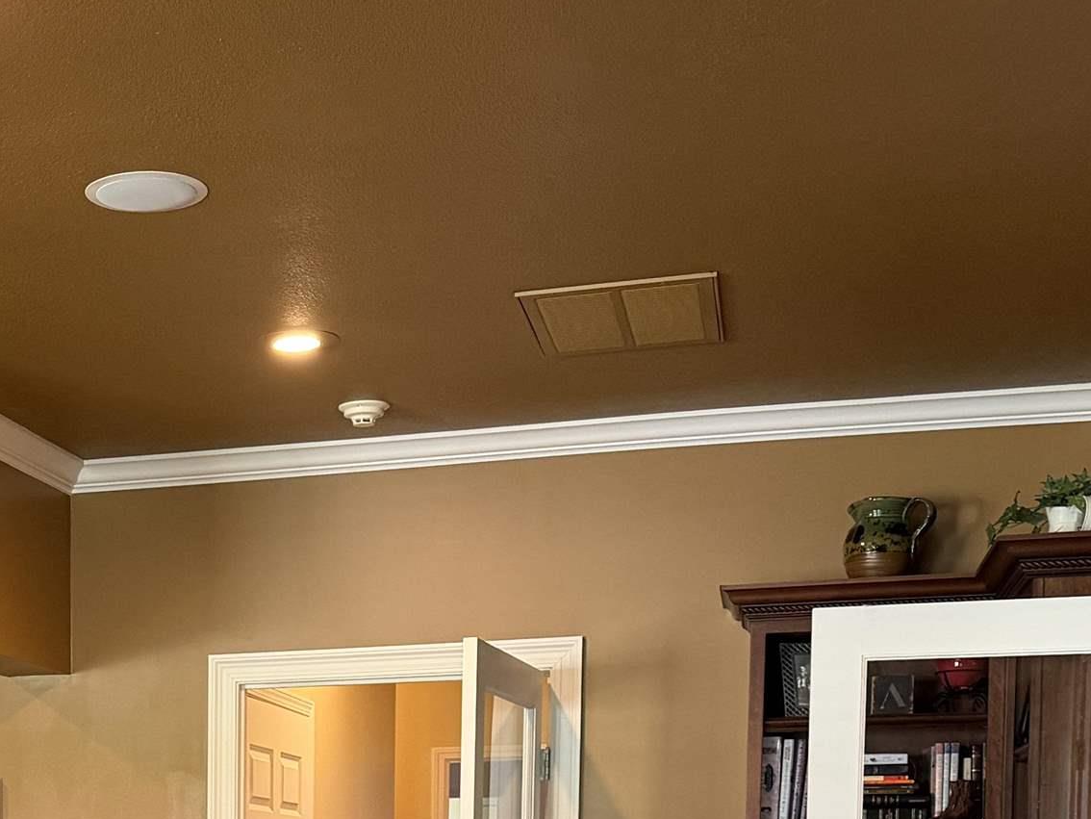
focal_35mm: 65
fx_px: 2049
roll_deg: +0.4
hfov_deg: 28.3
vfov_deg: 21.0
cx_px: 45
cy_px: 993
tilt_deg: -3.4
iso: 320
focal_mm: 6.76
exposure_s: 1/60
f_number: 1.78
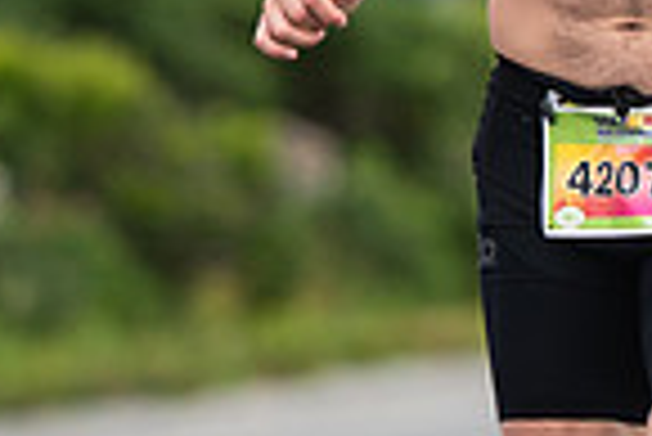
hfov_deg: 2.3
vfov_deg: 1.5
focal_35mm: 911
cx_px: 481
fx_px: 16515
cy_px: 74
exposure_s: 1/800
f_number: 4
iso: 500
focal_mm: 200
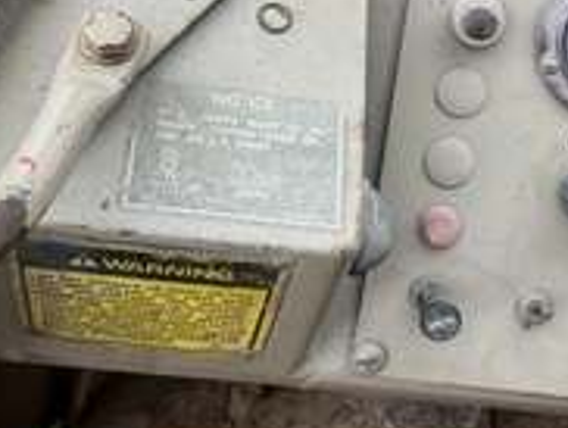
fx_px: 937
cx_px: 306
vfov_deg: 25.3
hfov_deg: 33.7
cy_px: 94
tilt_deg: -62.9
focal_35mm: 57
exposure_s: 1/390
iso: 50
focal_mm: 5.1
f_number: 1.6
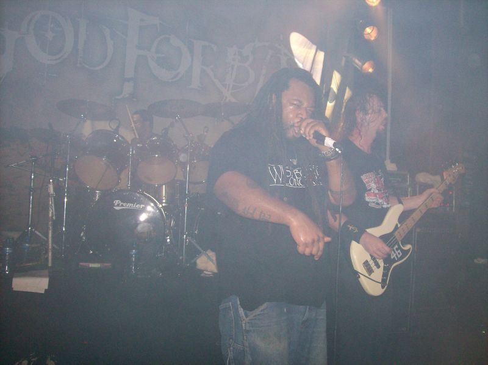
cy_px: 182
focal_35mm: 36
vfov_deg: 39.6
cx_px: 244
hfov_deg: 51.4
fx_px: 507
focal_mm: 6
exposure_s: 1/64
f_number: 2.7
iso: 140
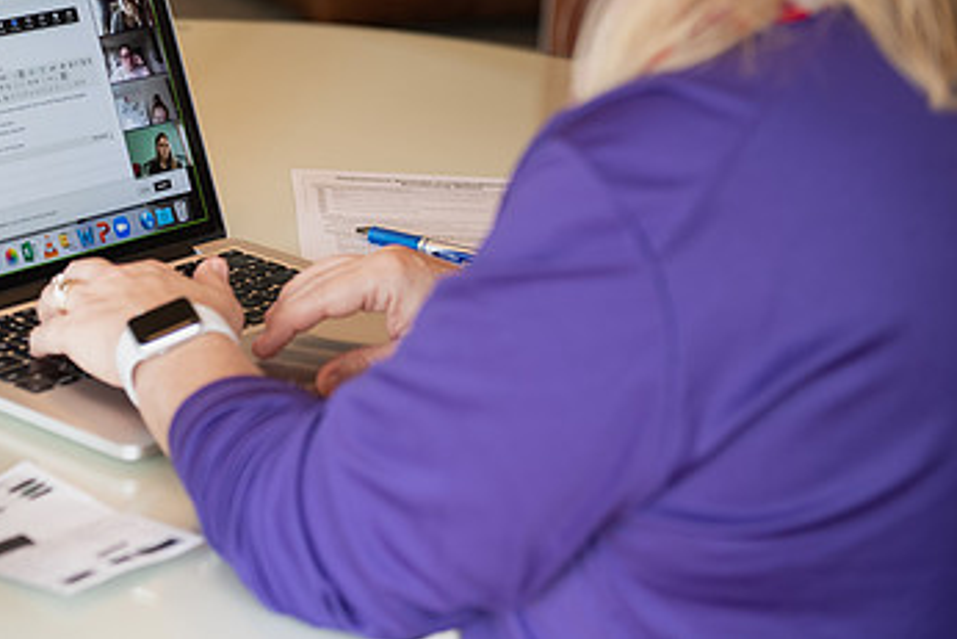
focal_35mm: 104
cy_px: 106
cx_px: 213
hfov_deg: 19.5
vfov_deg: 13.1
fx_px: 2766
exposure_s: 1/125
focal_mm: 62
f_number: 3.5
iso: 800
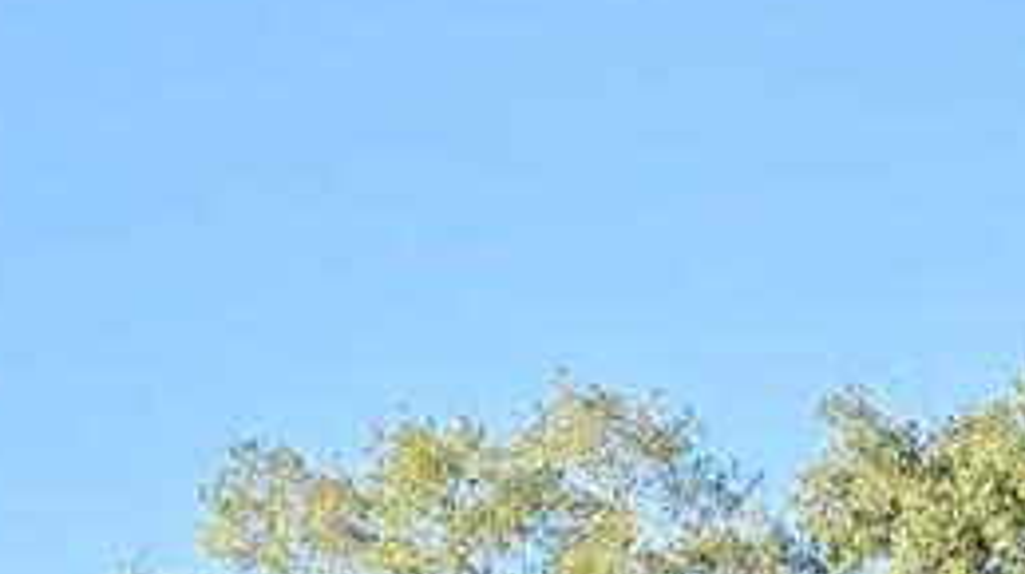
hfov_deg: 13.7
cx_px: 1017
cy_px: 1904
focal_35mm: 155
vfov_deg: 6.8
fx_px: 4208
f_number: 1.7
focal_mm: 6.3
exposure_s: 1/283
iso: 12
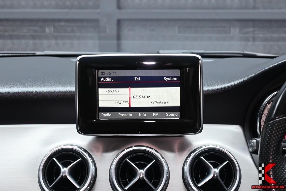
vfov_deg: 18.2
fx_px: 596
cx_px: 143
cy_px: 96
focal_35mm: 75
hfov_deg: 27.0
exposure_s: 1/30
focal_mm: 50
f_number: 6.3
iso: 800
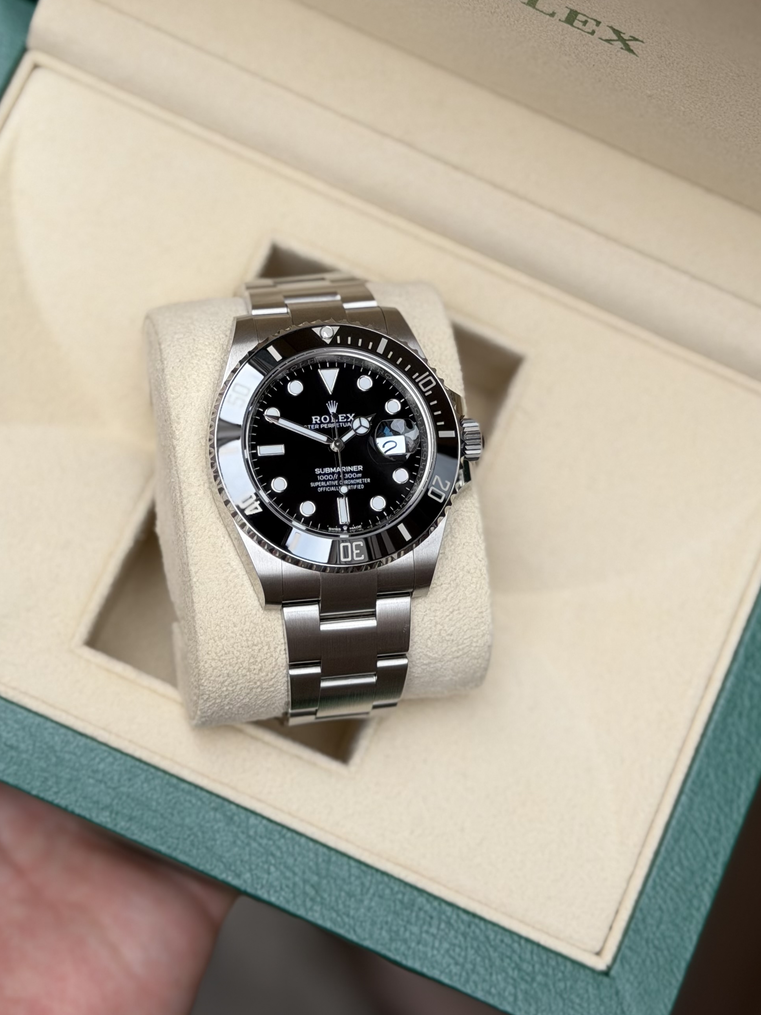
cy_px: 452
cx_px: 335
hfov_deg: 27.0
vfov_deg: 35.5
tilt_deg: -52.6
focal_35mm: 54
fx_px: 1583
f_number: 1.78
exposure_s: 1/917
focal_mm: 6.76
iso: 64
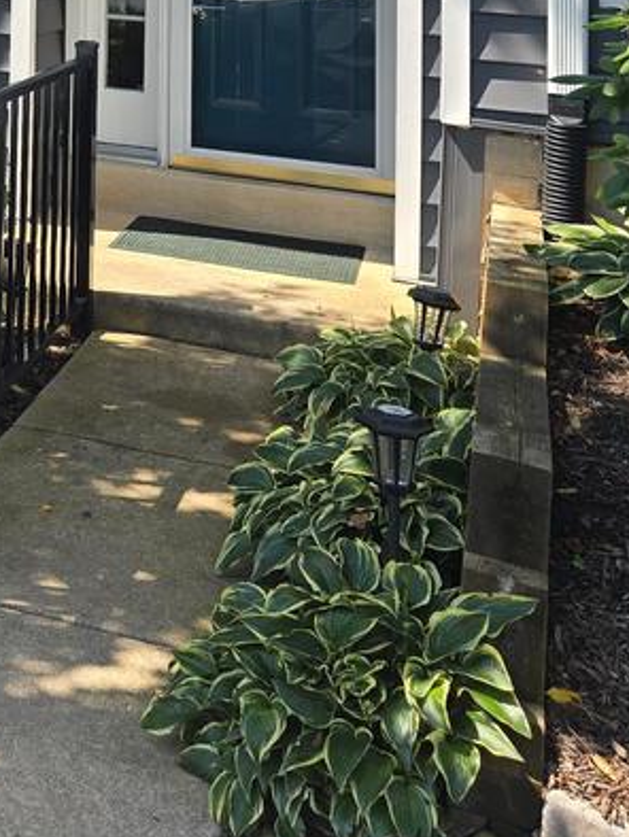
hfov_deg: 21.1
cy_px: -272
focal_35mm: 63
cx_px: -189
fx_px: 1525
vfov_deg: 25.9
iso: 12
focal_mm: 6.3
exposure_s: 1/246
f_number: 1.7
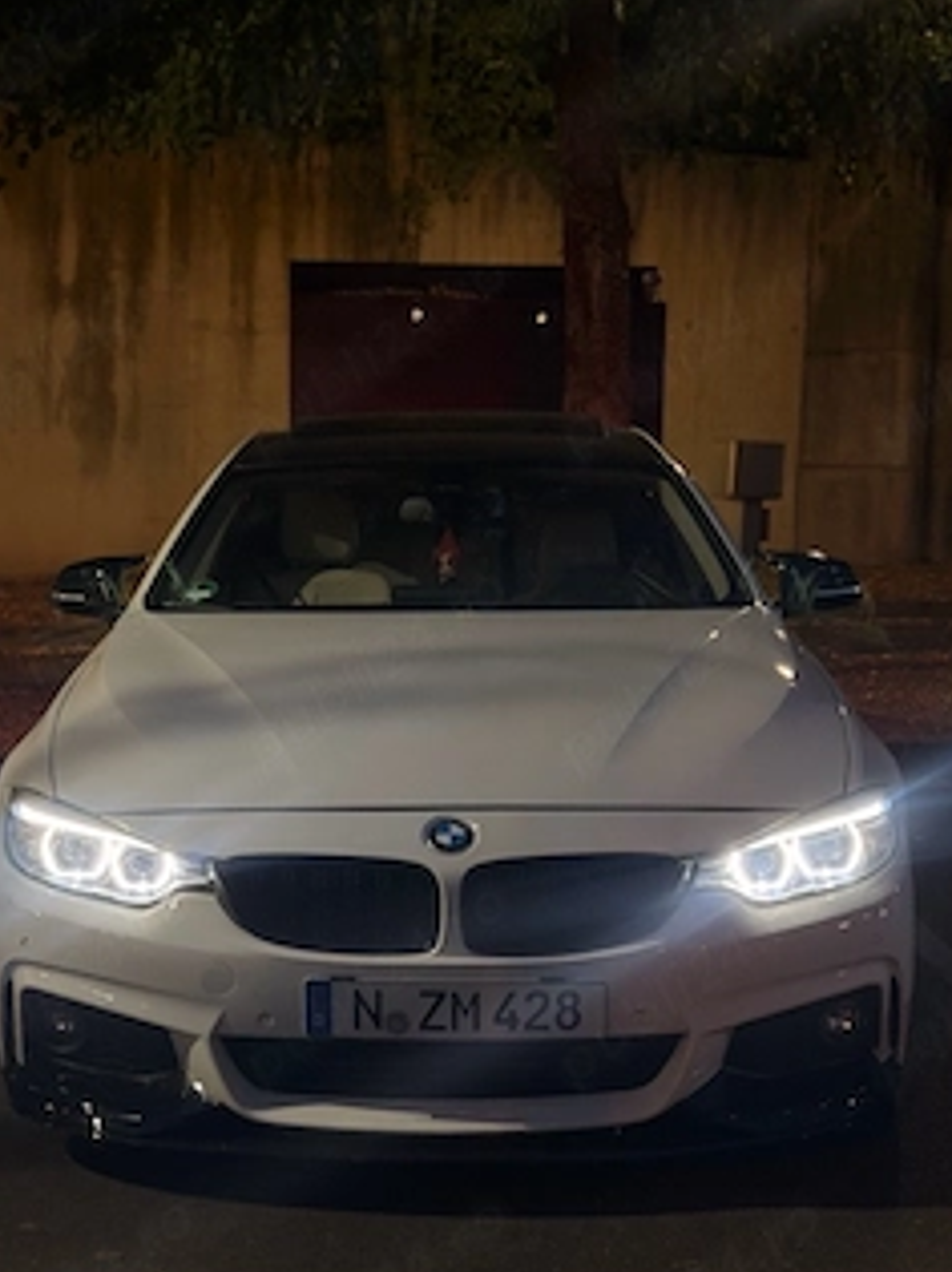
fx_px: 2238
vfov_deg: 31.7
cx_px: 456
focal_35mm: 61
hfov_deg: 24.0
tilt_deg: -6.3
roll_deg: -1.2
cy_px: 719
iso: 250
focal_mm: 6.76
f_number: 1.78
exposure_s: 1/36
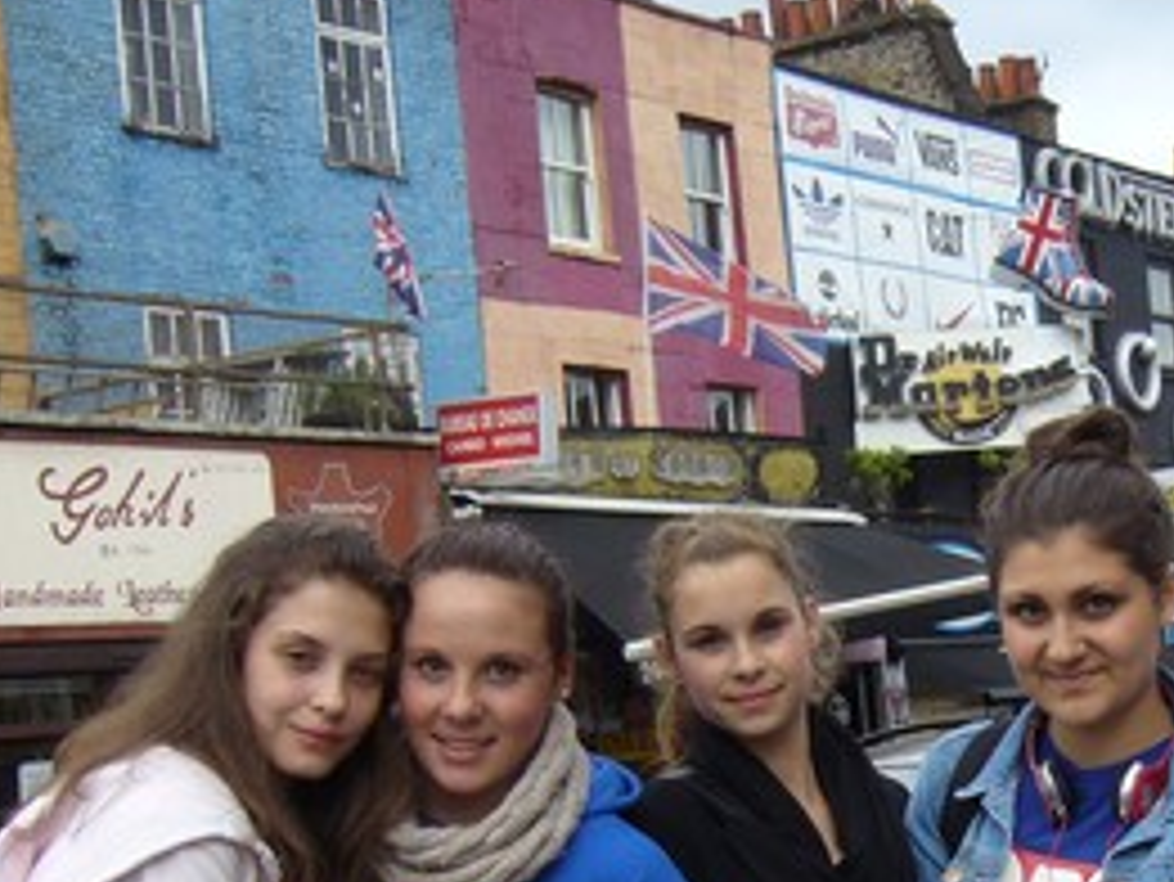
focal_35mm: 75
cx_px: 1152
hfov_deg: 24.9
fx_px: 2545
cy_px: 734
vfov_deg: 19.4
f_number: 2.8
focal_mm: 5.8
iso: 80
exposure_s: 1/250
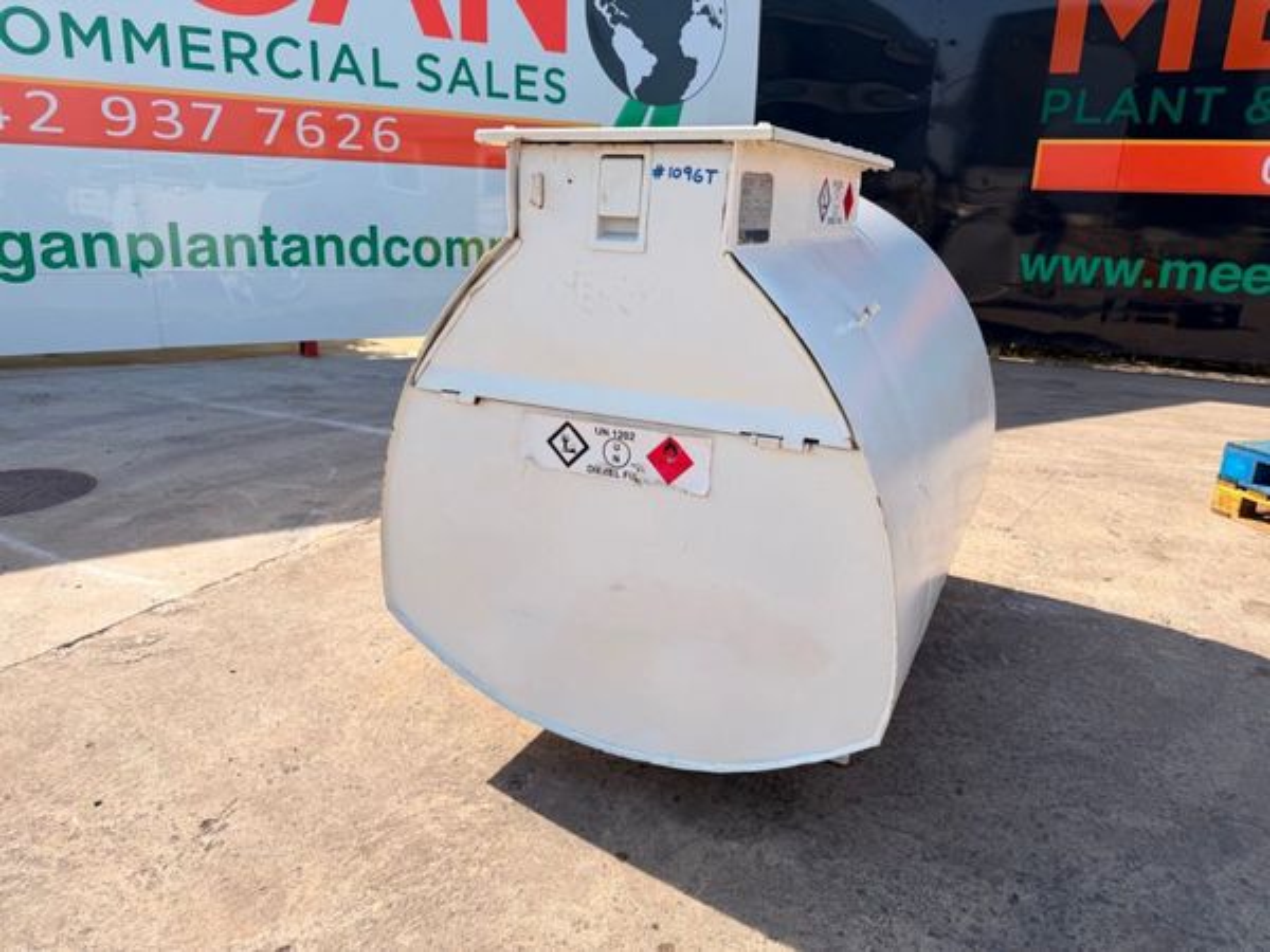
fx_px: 881
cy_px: 476
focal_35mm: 24
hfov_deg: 71.6
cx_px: 635
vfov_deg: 56.8
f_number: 1.78
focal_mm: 6.76
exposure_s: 1/3425
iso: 80
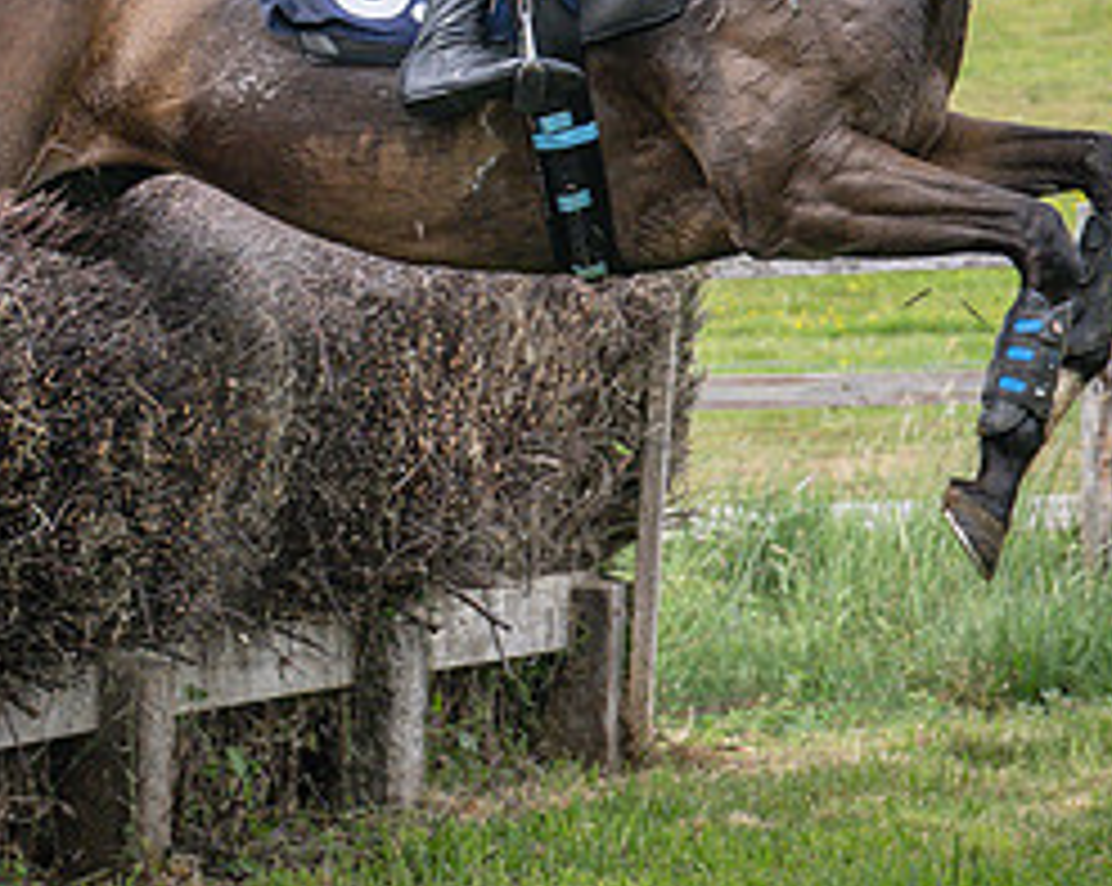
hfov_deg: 6.4
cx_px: 650
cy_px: -80
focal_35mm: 304
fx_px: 9993
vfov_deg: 5.1
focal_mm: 70
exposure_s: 1/1600
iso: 400
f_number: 5
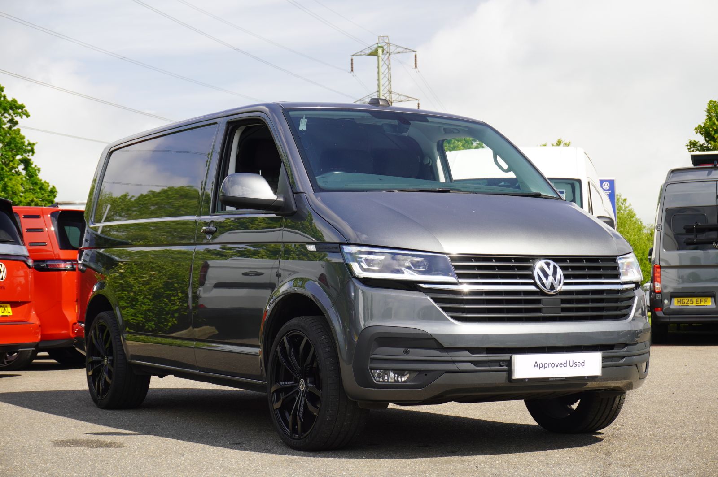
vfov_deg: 21.0
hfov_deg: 31.2
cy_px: 238
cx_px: 359
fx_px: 1285
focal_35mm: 64
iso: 100
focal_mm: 43
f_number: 7.1
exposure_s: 1/100
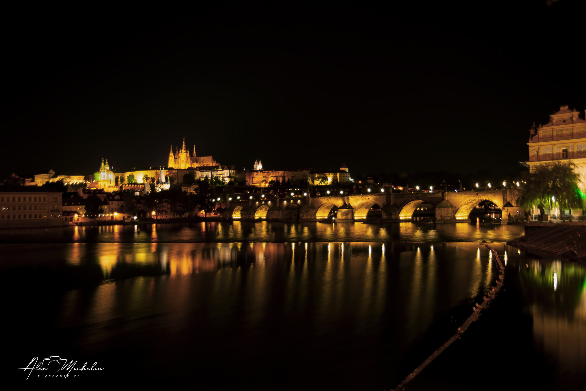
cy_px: 196
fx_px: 521
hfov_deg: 58.7
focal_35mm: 32
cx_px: 293
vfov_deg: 41.1
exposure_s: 8
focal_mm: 32
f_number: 3.8
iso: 100
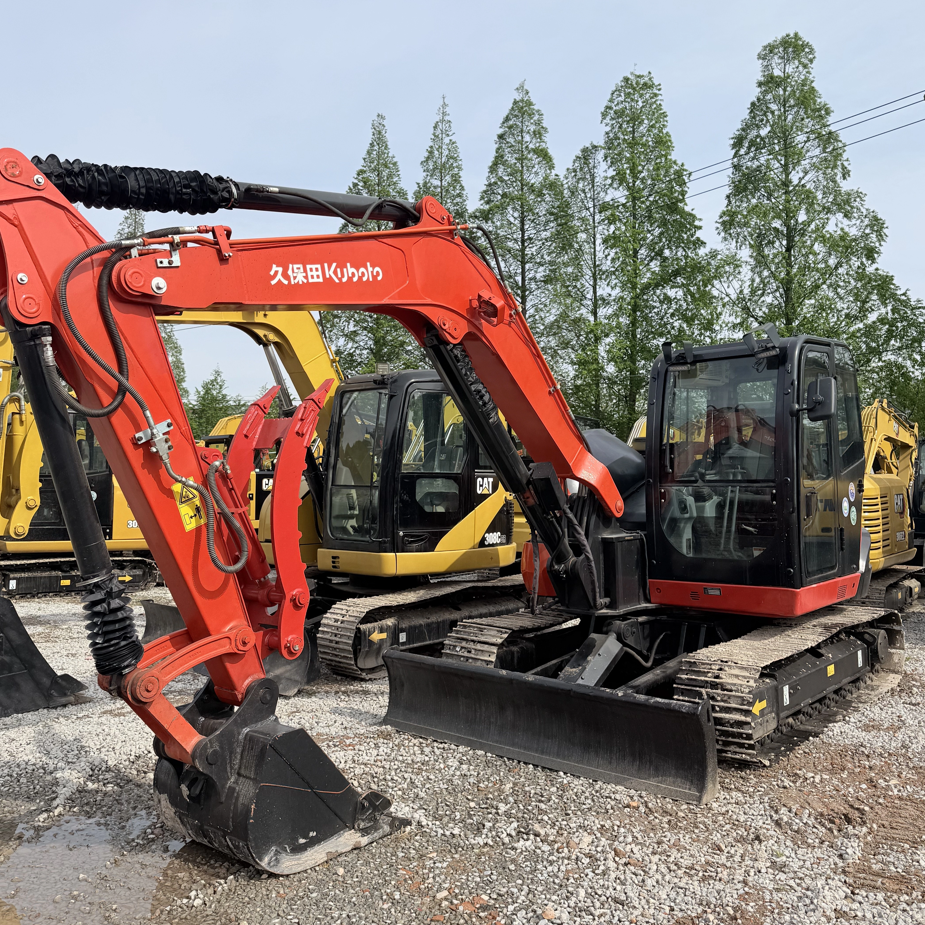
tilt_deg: +3.9
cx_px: 461
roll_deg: -1.6
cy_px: 429
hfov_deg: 55.6
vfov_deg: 55.6
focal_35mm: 29
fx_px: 877
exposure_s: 1/7353
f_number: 1.78
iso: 80
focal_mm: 6.76
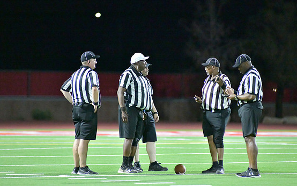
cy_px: 99
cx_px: 148
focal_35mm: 320
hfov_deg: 6.6
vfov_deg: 4.1
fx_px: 2590
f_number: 4
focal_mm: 300
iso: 25600
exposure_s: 1/1250
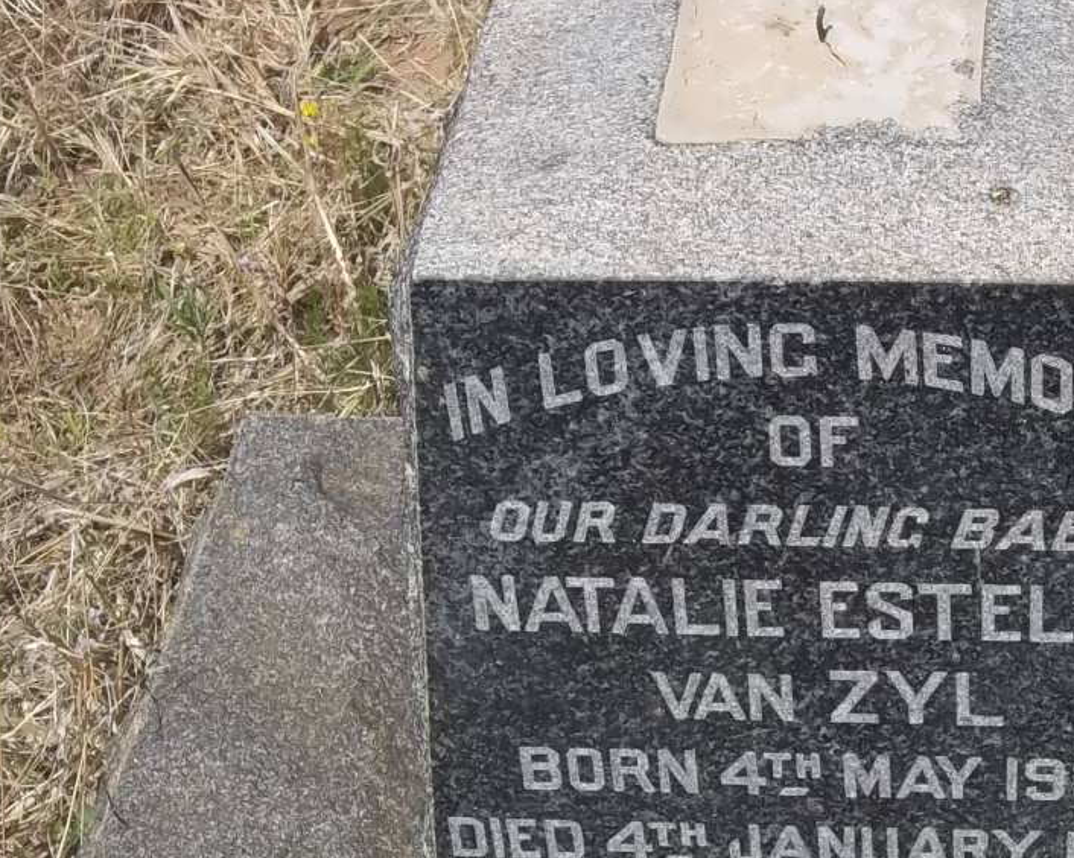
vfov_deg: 18.4
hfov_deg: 22.8
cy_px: 630
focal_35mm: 83
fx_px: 2637
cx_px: 777
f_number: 7
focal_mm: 8.8
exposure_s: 1/400
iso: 80
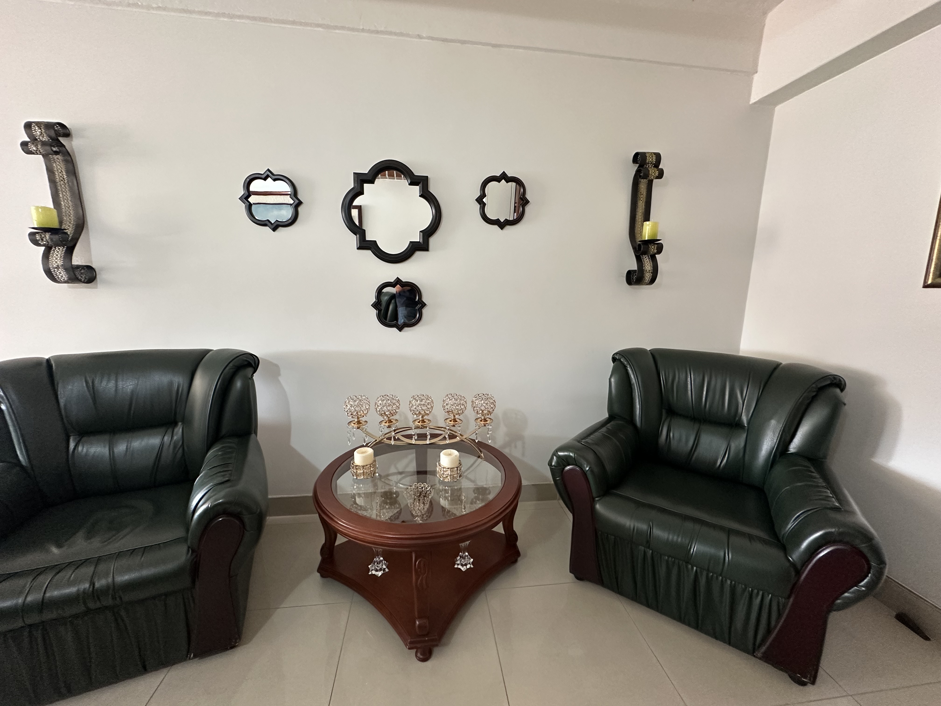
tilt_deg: -10.6
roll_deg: -1.2
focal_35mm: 14
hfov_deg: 102.1
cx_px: 470
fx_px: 381
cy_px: 353
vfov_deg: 85.7
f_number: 2.2
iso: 320
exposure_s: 1/60
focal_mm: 2.22
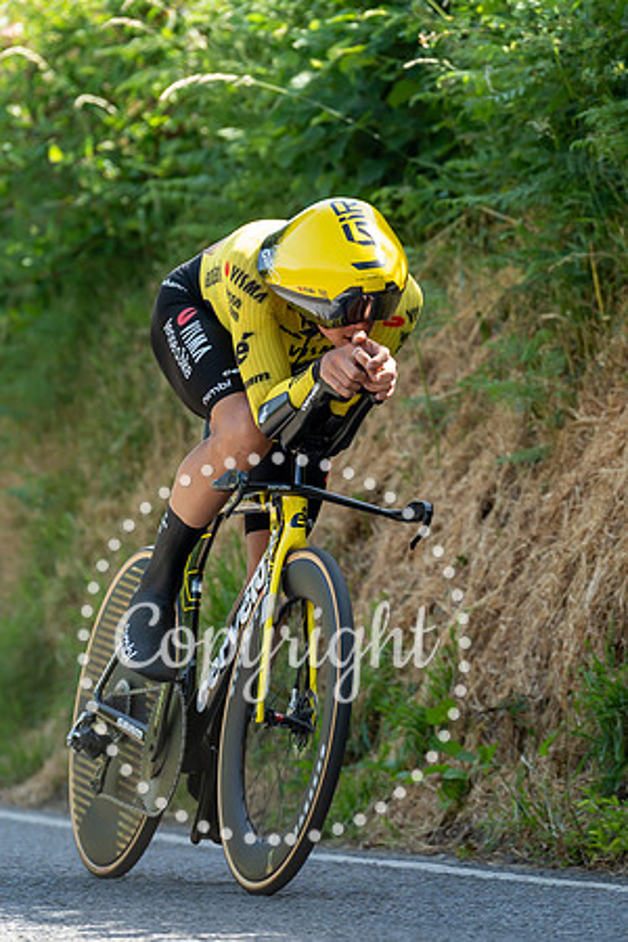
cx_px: 337
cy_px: 562
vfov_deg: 5.5
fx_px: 9755
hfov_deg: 3.7
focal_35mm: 373
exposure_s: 1/1000
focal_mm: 200
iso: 500
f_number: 3.5
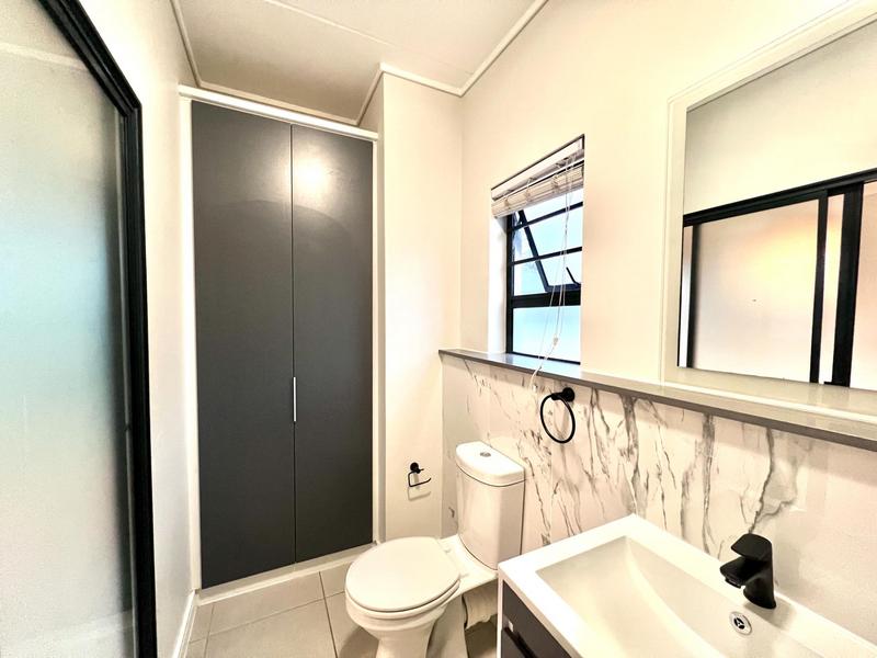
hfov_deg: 106.2
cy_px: 329
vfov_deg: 89.9
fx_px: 329
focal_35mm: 13
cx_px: 438
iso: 500
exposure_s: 1/50
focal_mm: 1.57
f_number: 1.8
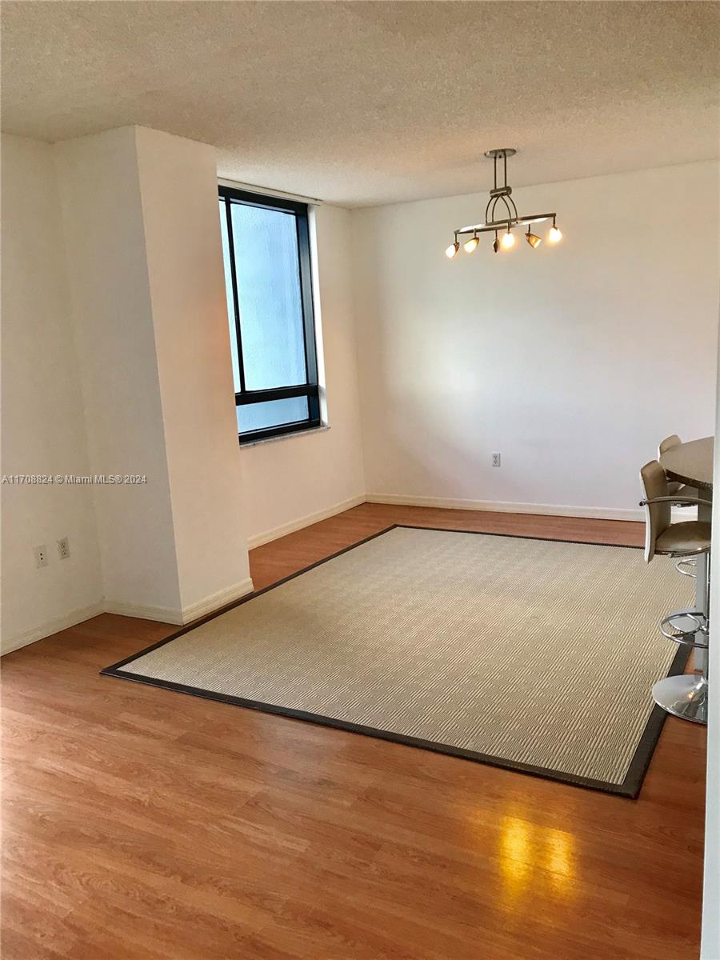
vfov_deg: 63.4
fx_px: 777
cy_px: 480
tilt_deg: -9.3
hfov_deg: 49.7
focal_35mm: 28
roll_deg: +2.9
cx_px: 360
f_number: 1.8
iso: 25
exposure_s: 1/30
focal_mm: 3.99
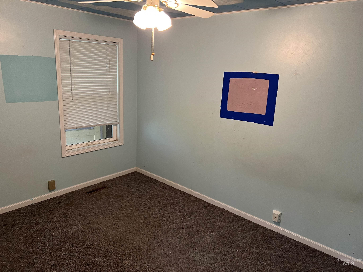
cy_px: 136
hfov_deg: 67.3
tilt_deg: -14.7
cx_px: 182
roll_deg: -3.2
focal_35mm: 26
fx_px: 273
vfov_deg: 53.1
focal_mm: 5.7
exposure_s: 1/60
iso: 200
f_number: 1.5
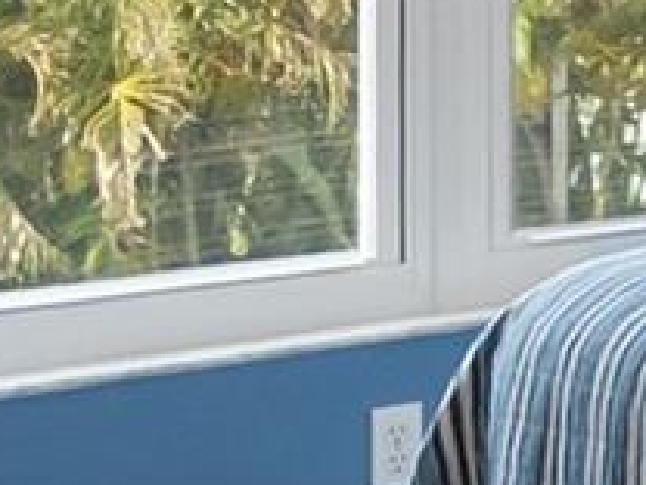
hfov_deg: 14.6
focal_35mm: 111
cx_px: 1295
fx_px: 2071
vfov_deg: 13.2
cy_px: -5
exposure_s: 1/250
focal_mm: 10
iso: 1600
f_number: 4
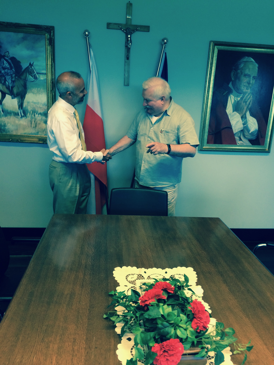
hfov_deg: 48.2
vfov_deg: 61.7
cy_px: 182
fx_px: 306
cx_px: 137
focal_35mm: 29
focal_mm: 4.15
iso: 50
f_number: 2.2
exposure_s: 1/30
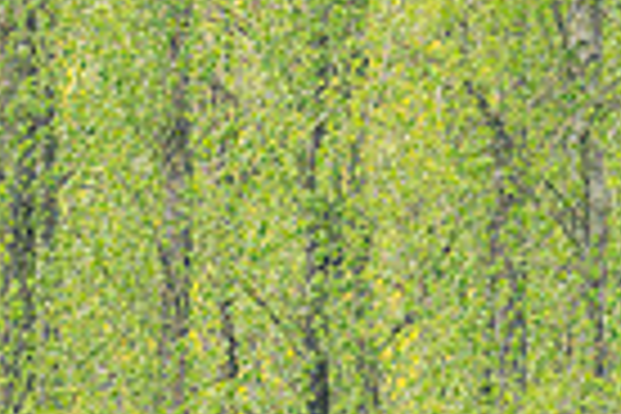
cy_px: 488
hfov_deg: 0.8
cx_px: -60
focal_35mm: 2683
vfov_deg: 0.5
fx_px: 46278
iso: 400
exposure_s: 1/1000
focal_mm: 400
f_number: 4.5
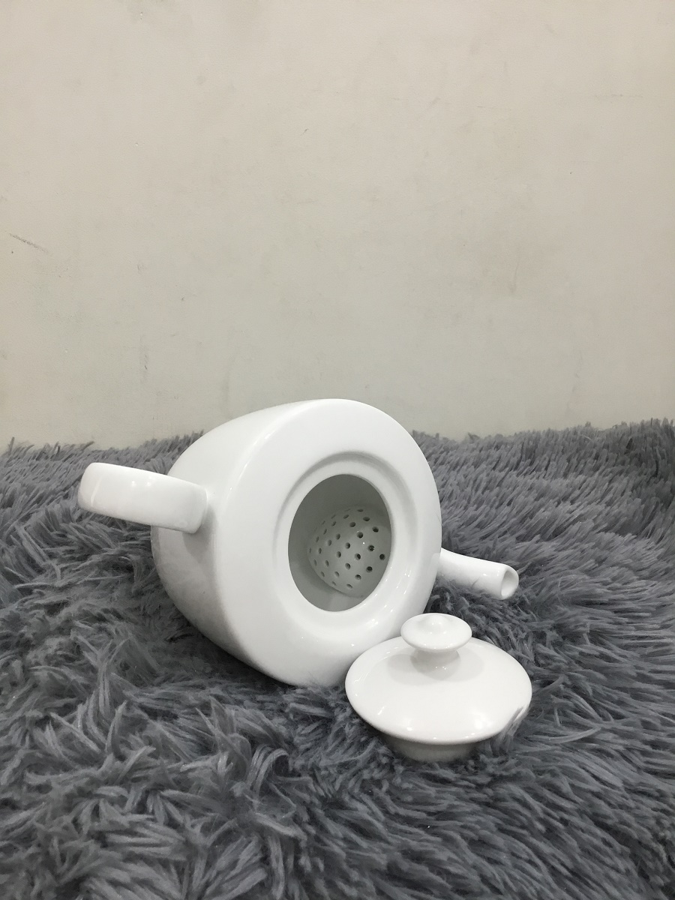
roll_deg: +1.5
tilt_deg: -17.6
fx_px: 806
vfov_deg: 58.4
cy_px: 450
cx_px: 338
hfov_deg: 45.4
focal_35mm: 31
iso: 80
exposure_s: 1/33
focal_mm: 3.3
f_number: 2.4
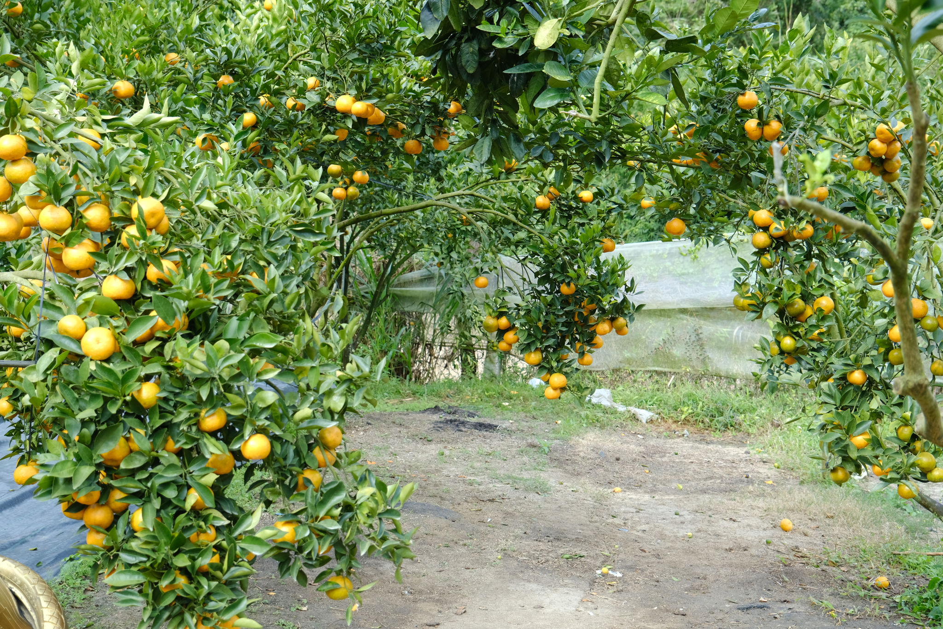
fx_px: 1283
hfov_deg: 40.3
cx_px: 472
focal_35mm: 49
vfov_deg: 27.5
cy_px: 314
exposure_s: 1/320
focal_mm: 32.5
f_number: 4.5
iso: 500
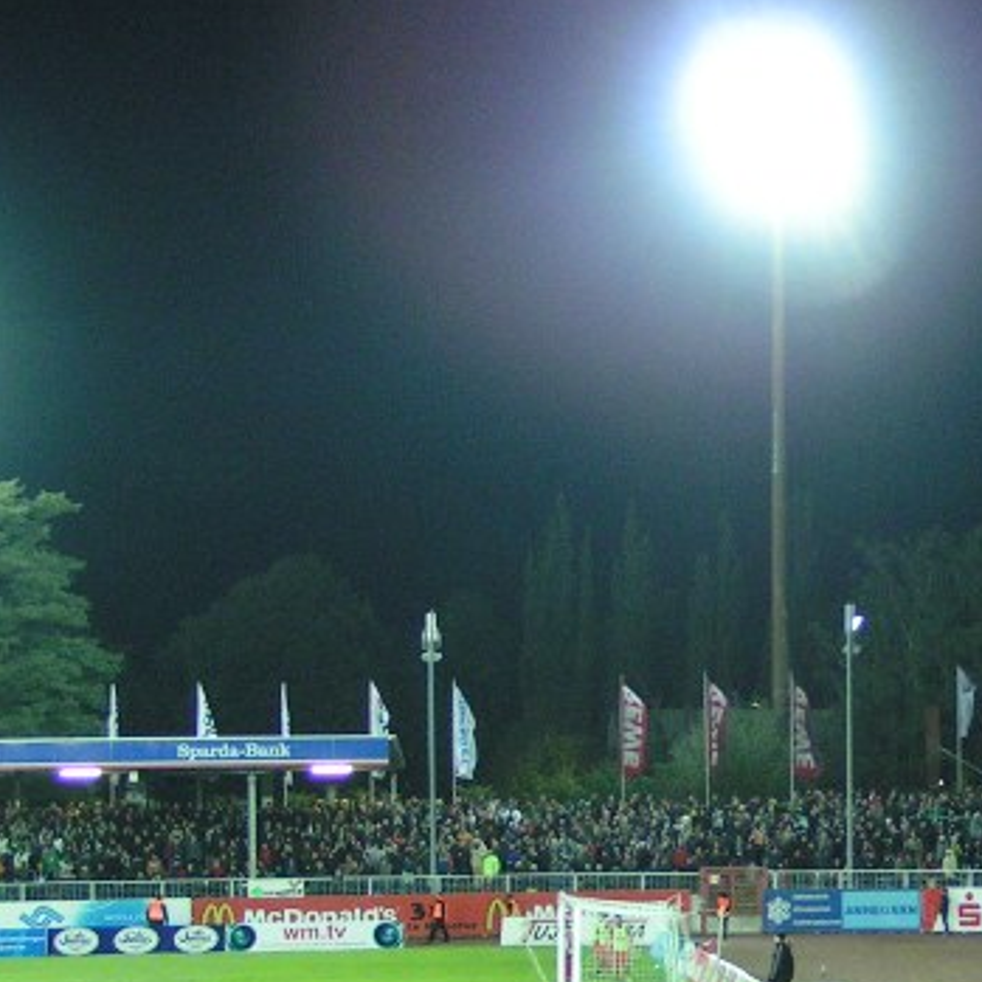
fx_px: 2471
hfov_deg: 21.8
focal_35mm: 77
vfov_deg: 22.3
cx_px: 943
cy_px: 698
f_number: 2.8
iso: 200
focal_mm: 5.8
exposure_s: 1/25
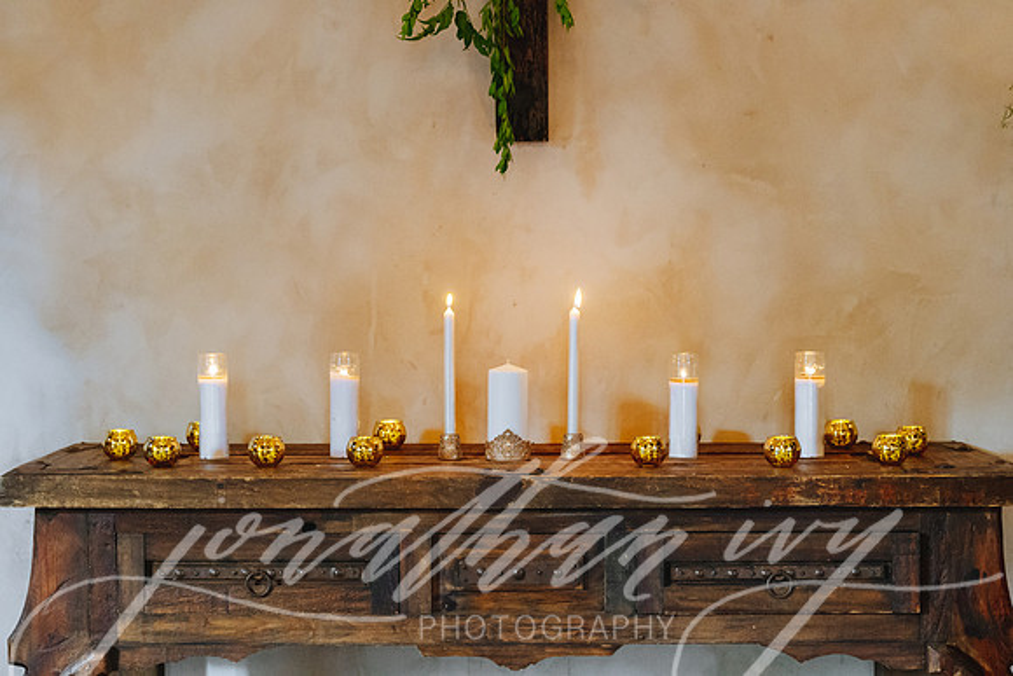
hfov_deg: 30.5
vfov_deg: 20.6
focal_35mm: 66
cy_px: 338
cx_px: 506
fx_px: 1858
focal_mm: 44
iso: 4000
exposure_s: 1/160
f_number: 2.8
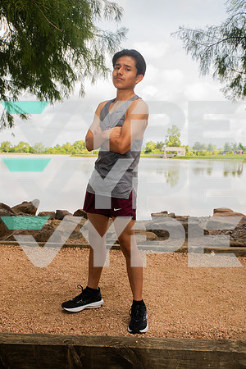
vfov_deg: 53.1
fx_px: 369
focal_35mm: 36
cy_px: 184
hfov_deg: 36.9
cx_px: 123
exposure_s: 1/250
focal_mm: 36
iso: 250
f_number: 7.1
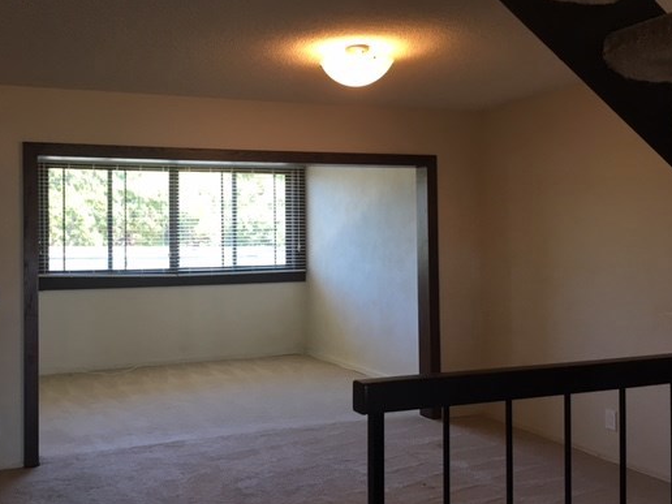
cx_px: 262
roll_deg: +0.9
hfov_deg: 50.9
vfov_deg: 39.6
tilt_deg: +1.2
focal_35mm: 36
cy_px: 237
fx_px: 699
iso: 25
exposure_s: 1/30
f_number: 2.2
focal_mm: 4.15
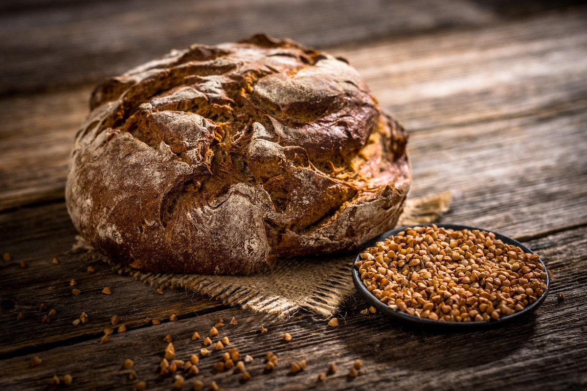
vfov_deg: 18.2
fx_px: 1223
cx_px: 294
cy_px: 196
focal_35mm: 75
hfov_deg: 27.0
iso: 160
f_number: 3.2
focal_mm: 50
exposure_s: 1/160
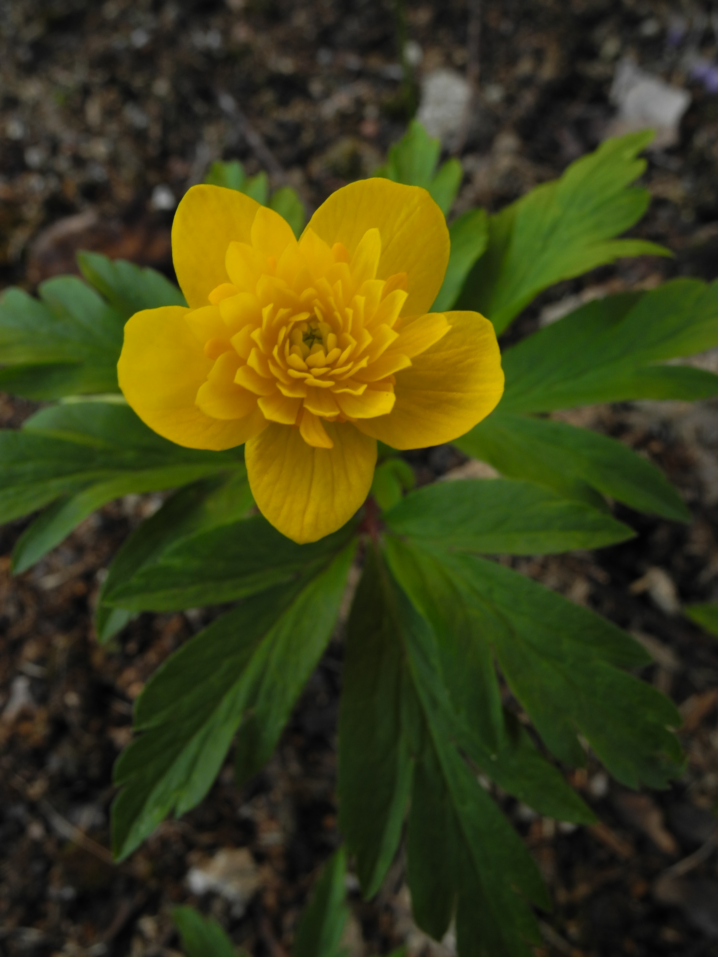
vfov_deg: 63.4
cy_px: 478
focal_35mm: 28
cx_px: 359
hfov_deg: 49.7
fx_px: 774
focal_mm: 6
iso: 100
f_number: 5
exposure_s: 1/50
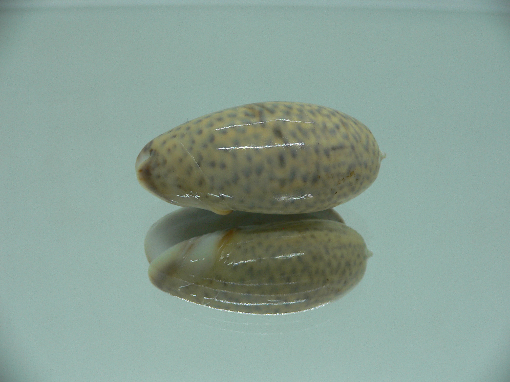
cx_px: 255
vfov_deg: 40.7
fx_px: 516
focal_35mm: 35
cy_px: 191
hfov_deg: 52.6
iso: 80
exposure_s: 1/60
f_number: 2.8
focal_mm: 4.6
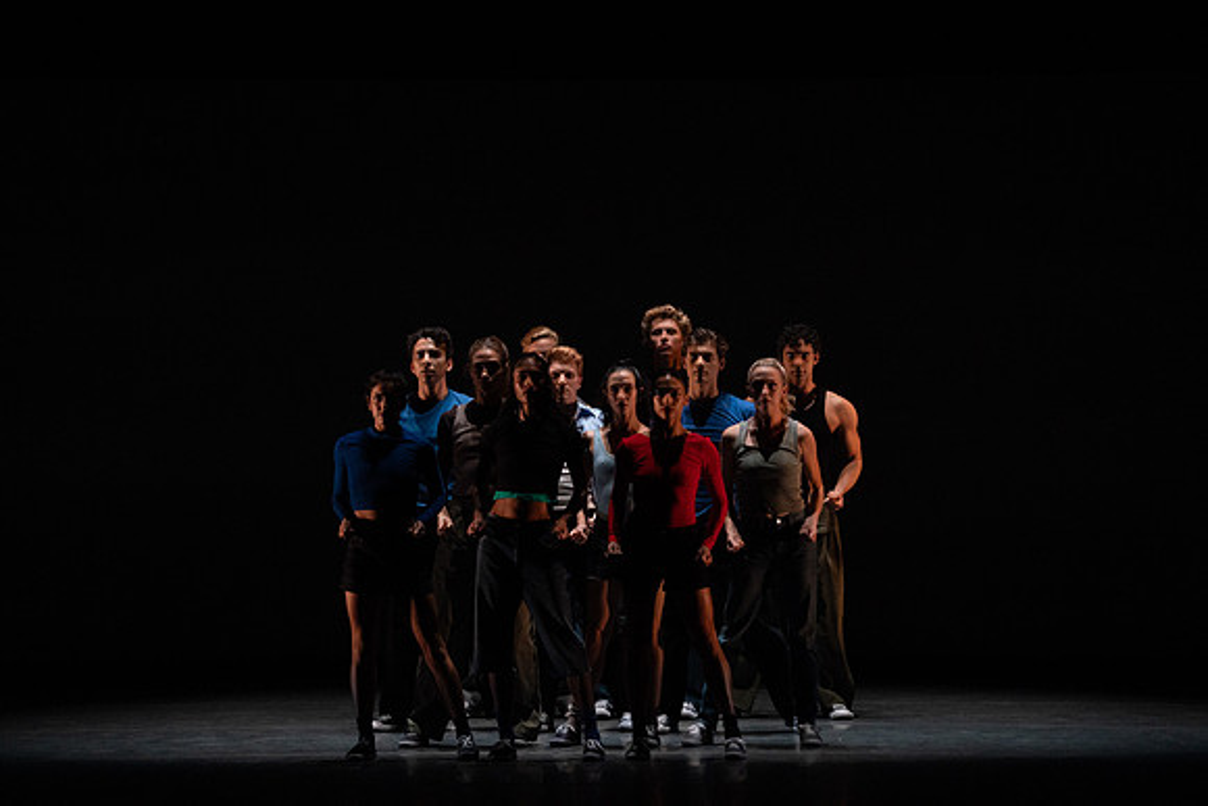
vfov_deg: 6.9
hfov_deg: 10.3
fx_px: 6712
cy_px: 403
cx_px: 604
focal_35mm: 200
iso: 8000
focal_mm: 200
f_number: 5
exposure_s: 1/400
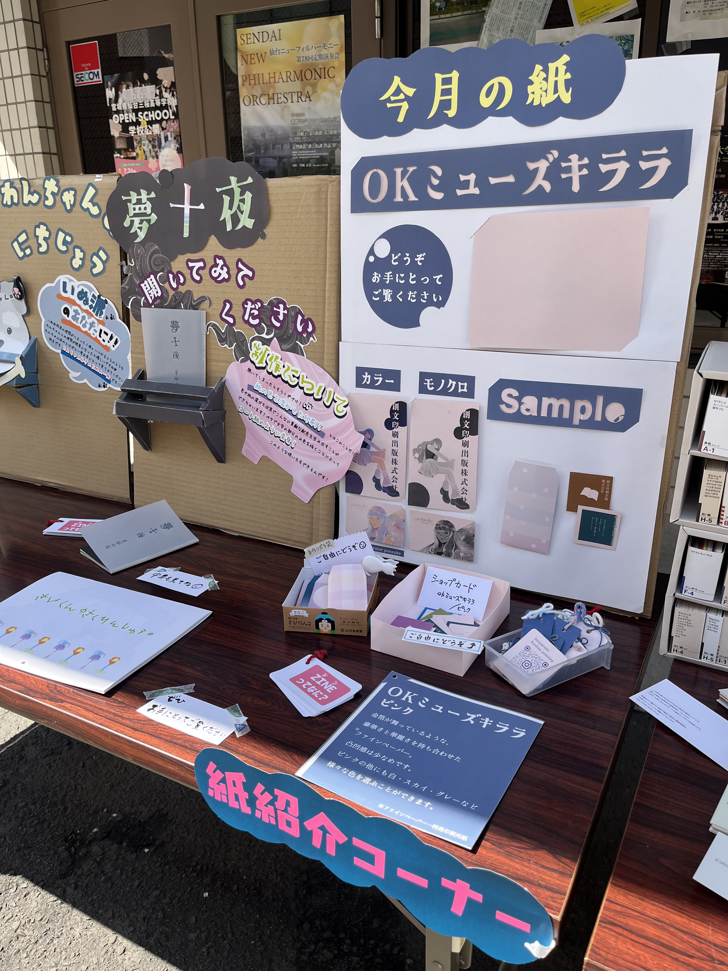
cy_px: 486
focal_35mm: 26
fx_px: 729
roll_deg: +1.4
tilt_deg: -21.6
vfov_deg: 67.3
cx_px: 364
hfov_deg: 53.1
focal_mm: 5.1
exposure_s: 1/983
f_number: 1.6
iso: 50
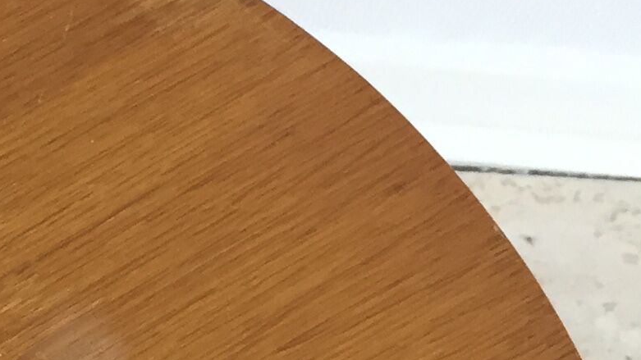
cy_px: 567
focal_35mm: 132
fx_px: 2243
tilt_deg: -75.2
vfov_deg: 8.9
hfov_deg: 15.2
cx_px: -287
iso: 40
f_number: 2.2
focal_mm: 4.15
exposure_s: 1/33
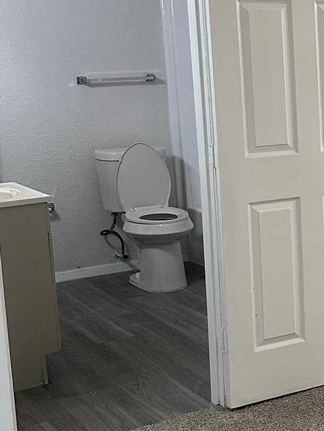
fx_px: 873
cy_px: 166
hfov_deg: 19.1
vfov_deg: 27.7
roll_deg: +1.6
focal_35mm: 70
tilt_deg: -7.6
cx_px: 445
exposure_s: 1/120
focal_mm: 6.86
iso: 200
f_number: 1.78
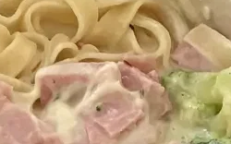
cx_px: -7
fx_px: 636
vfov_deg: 12.7
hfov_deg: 19.9
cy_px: 153
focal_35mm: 101
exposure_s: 1/60
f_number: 2.4
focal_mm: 3.3
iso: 125
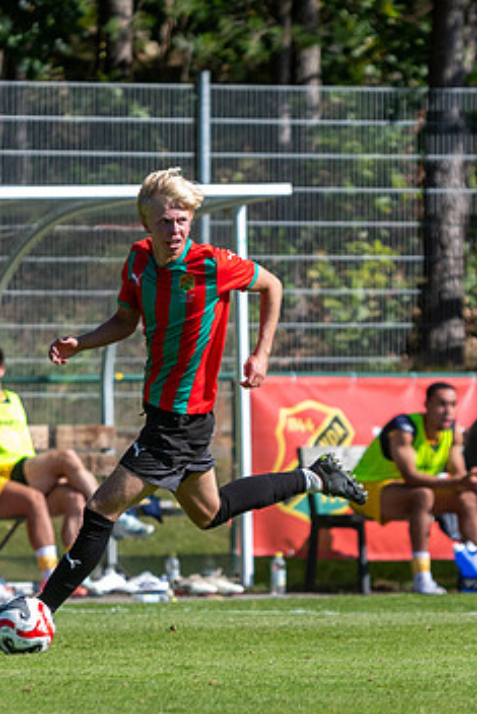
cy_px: 526
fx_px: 17233
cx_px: 195
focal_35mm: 868
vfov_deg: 2.4
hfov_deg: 1.6
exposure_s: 1/1600
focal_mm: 200
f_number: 3.5
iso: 220
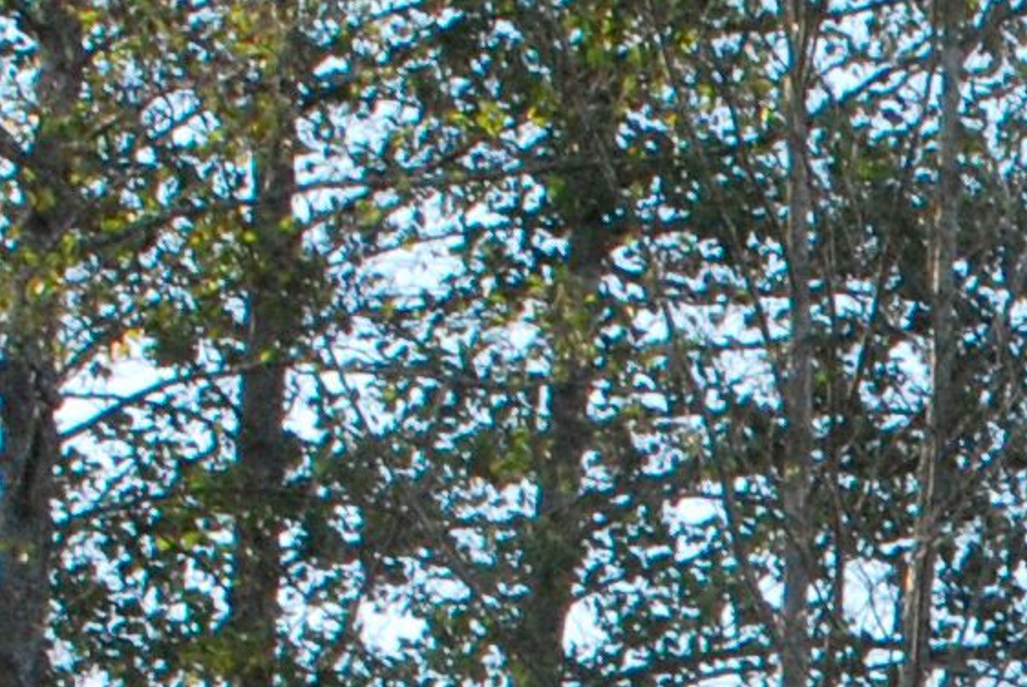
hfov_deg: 6.2
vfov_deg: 4.2
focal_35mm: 320
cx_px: 2308
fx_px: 9151
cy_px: 1617
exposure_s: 1/160
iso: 400
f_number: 13
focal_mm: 31
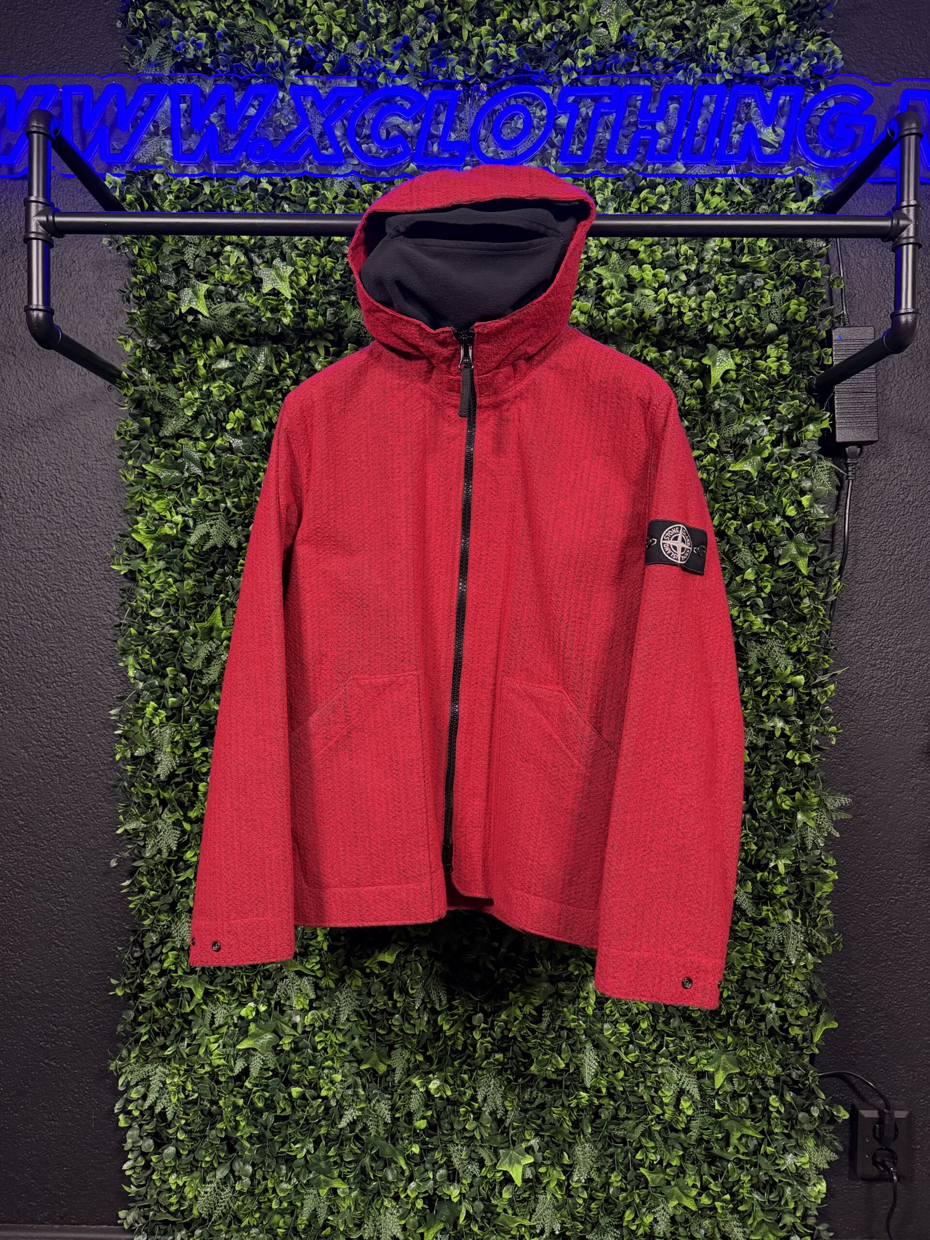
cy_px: 620
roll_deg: -1.0
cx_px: 465
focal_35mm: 24
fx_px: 860
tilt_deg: -0.7
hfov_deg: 56.8
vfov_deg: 71.6
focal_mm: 6.76
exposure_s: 1/51
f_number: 1.78
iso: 500
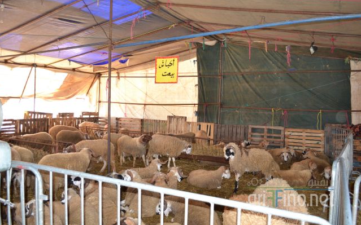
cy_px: 111
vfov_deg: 44.5
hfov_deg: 66.5
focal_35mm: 28
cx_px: 179
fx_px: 275
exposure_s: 1/80
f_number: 4
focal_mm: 18
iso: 400
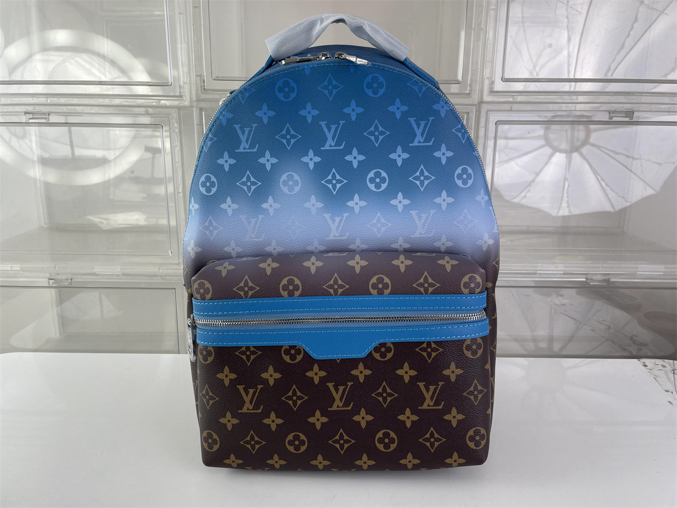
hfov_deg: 67.3
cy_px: 254
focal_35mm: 26
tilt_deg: -13.0
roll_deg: -0.2
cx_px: 338
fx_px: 508
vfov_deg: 53.1
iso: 32
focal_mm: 4.2
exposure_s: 1/230
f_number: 1.6
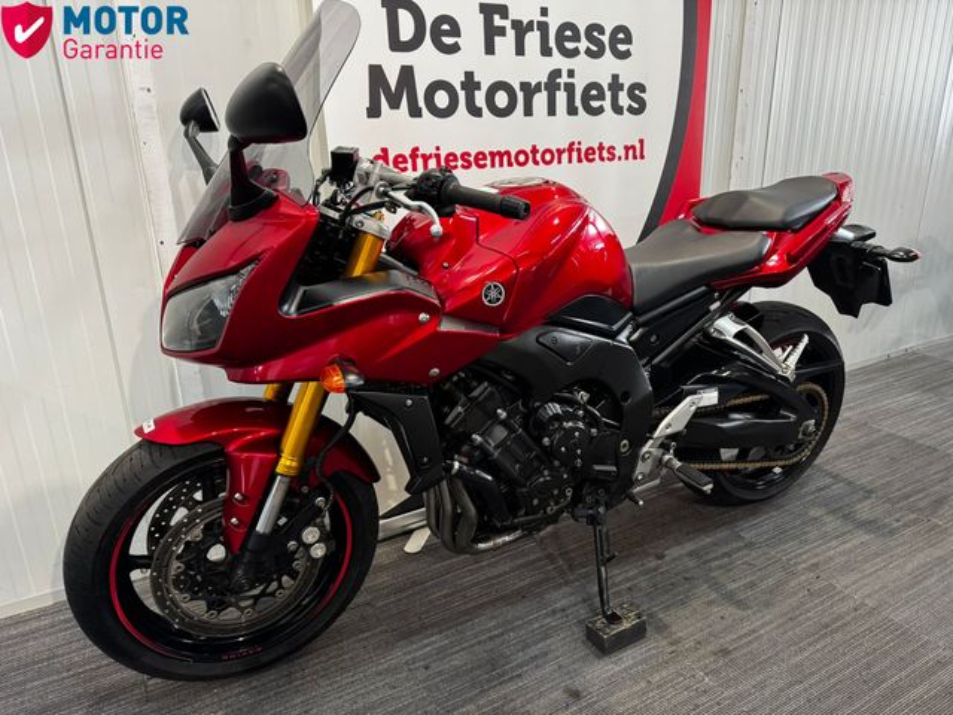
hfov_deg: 71.6
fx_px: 661
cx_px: 476
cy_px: 358
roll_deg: +2.0
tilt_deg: -17.9
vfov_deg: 56.8
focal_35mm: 24
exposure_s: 1/50
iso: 400
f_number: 1.78
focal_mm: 6.76
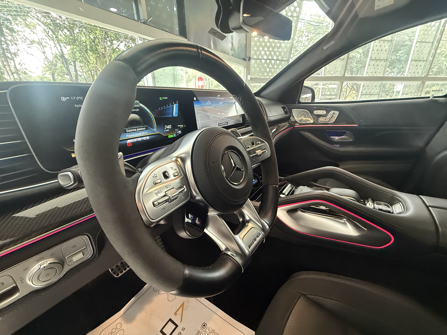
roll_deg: +0.4
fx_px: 181
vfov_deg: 85.7
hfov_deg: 102.1
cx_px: 224
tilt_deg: -20.6
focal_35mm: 14
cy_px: 168
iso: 800
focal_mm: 2.22
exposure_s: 1/60
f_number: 2.2
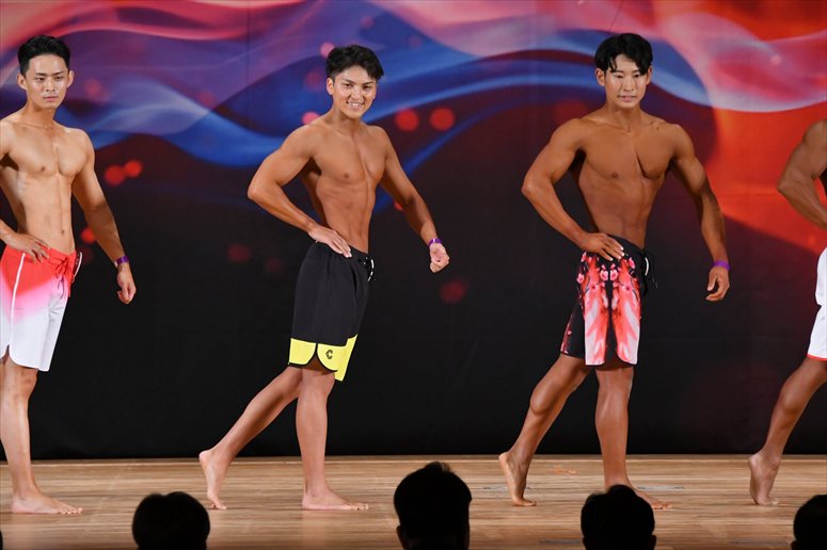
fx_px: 5511
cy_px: 275
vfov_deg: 5.7
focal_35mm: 240
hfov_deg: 8.6
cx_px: 414
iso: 3200
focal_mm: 160
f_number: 5.6
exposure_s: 1/400
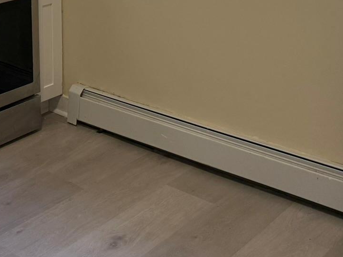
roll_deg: +1.3
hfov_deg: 26.9
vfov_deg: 19.7
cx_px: -7
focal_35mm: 68
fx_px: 674
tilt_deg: -7.1
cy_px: -88
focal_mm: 6.76
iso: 200
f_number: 1.78
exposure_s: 1/230
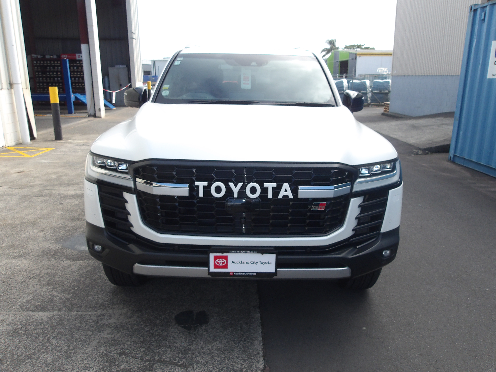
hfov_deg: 65.3
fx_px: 387
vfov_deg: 51.4
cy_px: 186
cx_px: 248
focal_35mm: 27
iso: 190
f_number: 10.4
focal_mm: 4.9
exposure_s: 1/60
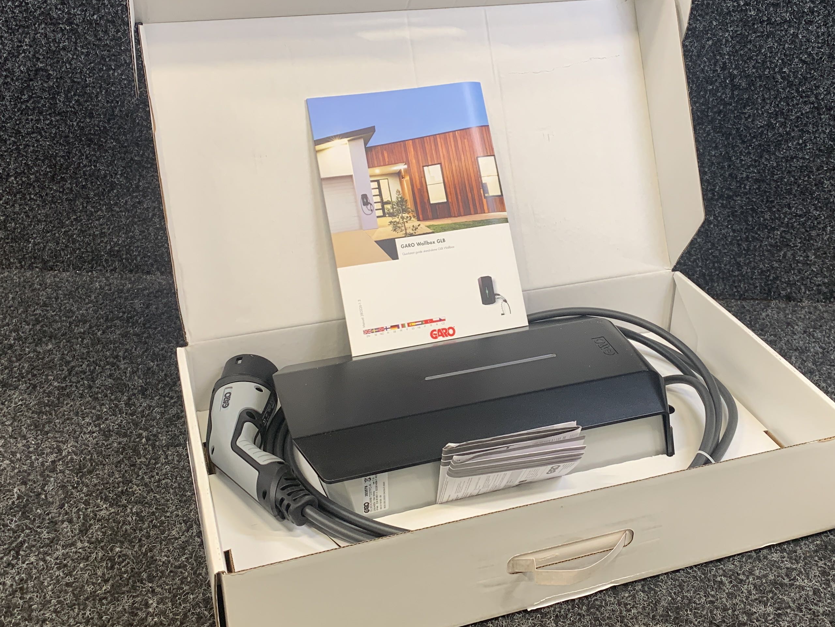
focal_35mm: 41
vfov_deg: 35.0
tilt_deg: -27.5
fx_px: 989
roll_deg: -2.6
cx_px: 480
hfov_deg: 45.6
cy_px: 259
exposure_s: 1/76
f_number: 1.8
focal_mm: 4.25
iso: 100
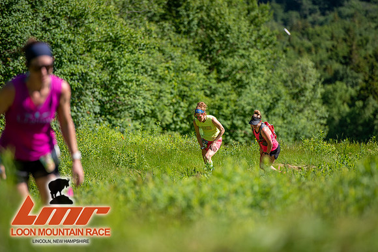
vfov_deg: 6.9
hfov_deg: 10.3
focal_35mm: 200
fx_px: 2100
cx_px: 189
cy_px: 126
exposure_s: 1/800
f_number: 3.5
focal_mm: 200
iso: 100
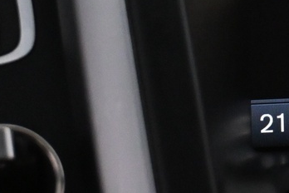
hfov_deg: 6.6
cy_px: -135
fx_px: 2411
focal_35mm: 300
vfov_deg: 4.5
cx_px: 587
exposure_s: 1/60
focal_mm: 43
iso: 3200
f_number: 6
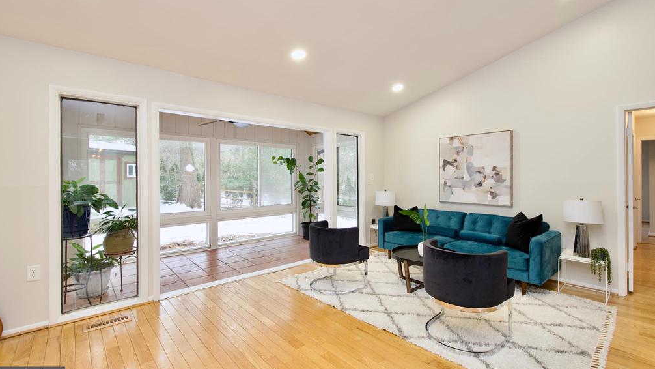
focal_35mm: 16
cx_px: 326
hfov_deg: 99.4
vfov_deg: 67.0
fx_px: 278
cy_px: 168
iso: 320
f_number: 7.1
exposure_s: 1/13
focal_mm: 10
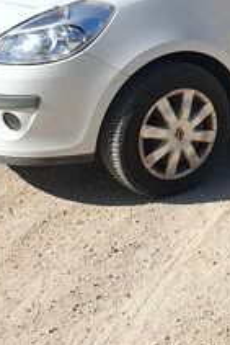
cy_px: 64
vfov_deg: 24.3
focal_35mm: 82
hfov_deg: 16.1
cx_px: 266
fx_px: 784
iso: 50
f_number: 2.4
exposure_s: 1/1608
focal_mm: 4.32
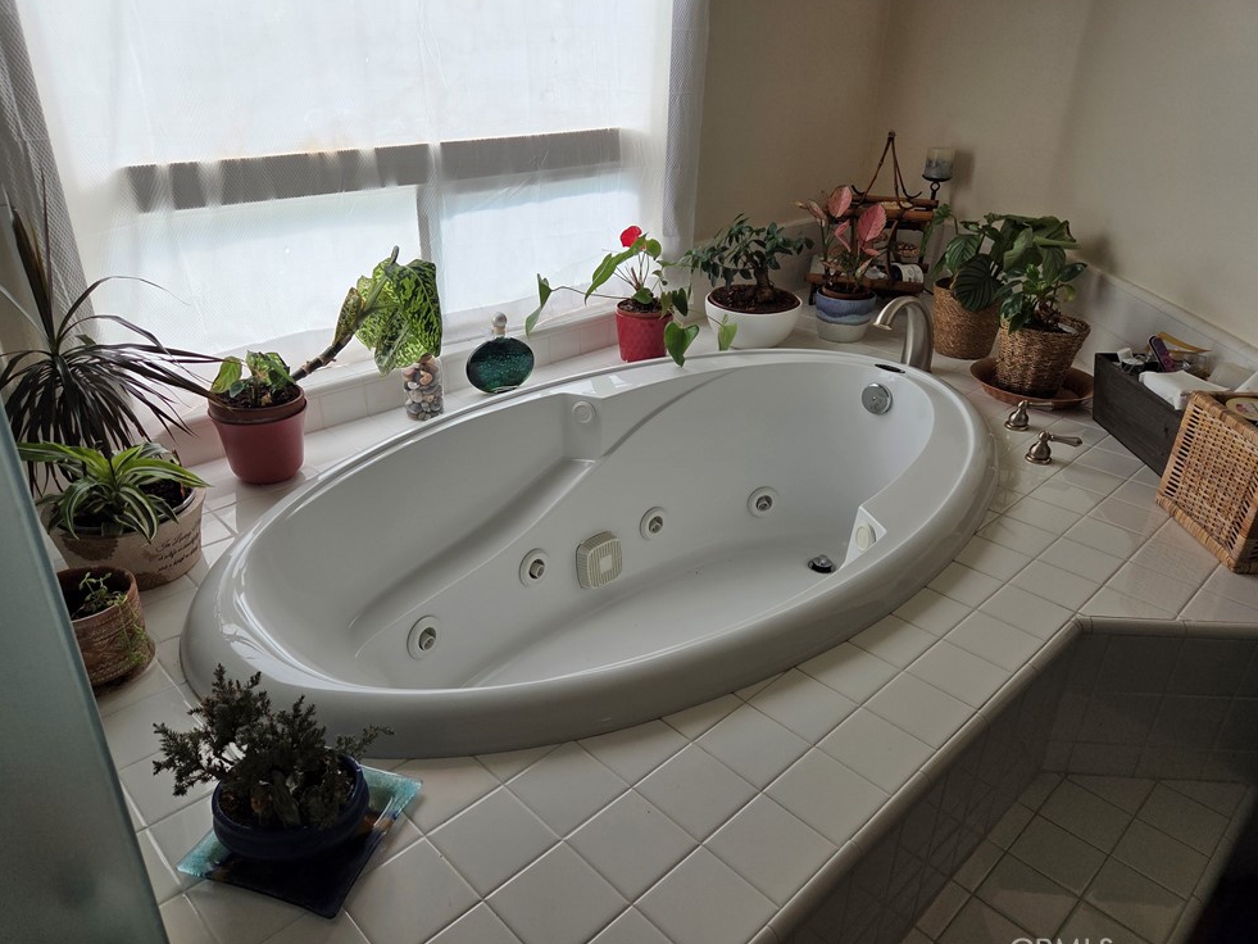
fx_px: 872
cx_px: 622
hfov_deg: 71.6
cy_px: 476
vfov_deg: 56.8
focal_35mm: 24
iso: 80
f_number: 1.8
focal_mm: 5.4
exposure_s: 1/2252
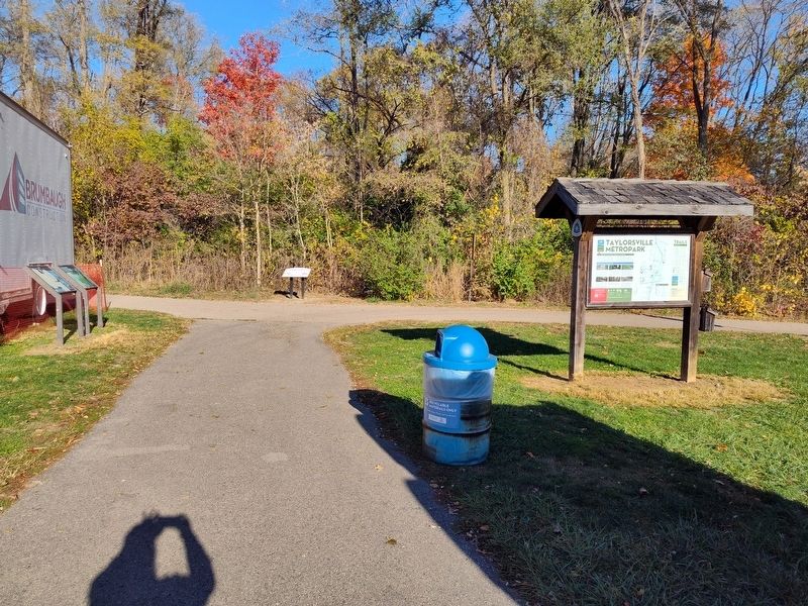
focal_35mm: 23
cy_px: 303
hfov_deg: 73.9
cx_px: 404
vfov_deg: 58.9
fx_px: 537
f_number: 1.8
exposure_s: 1/1464
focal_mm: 5.56
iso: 100
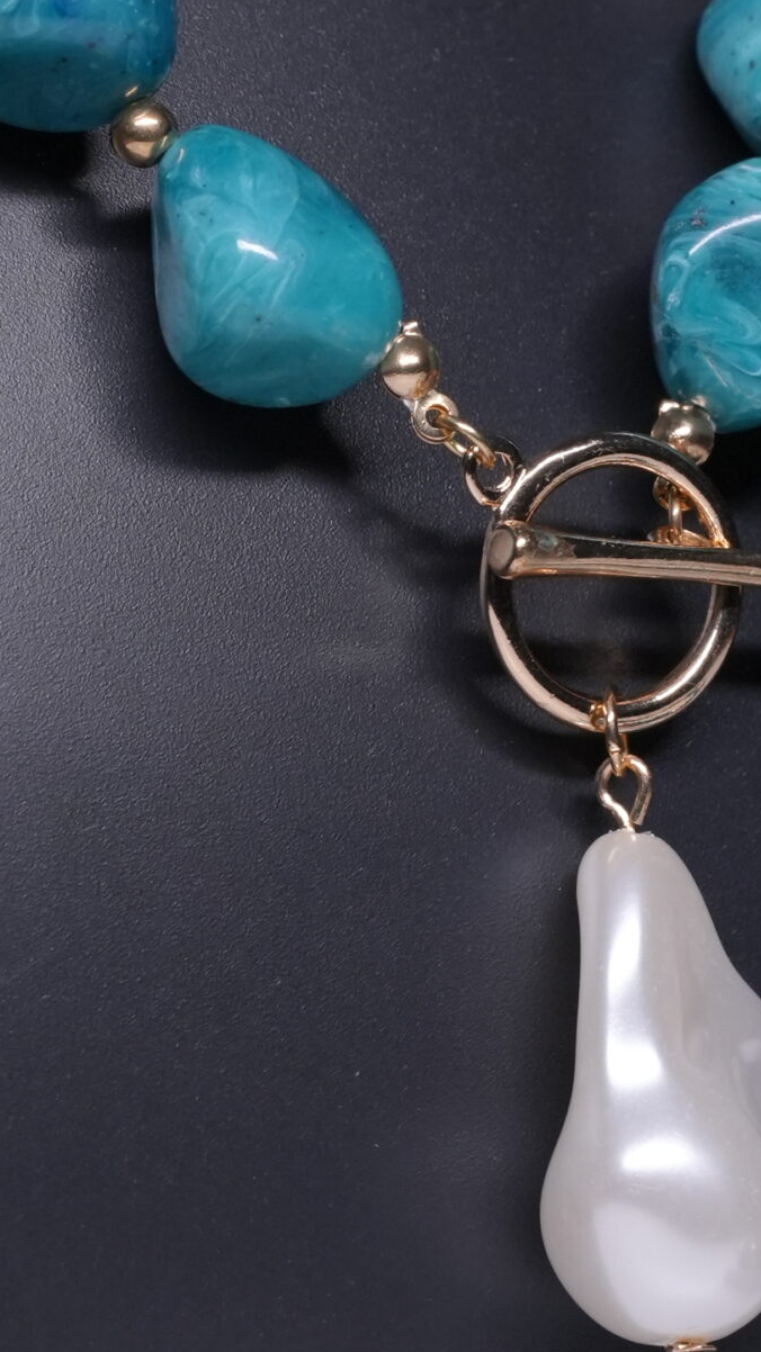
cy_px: 421
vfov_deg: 18.4
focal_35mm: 116
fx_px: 4162
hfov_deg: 10.4
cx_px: 386
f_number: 9
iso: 1250
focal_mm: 35
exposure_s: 1/160
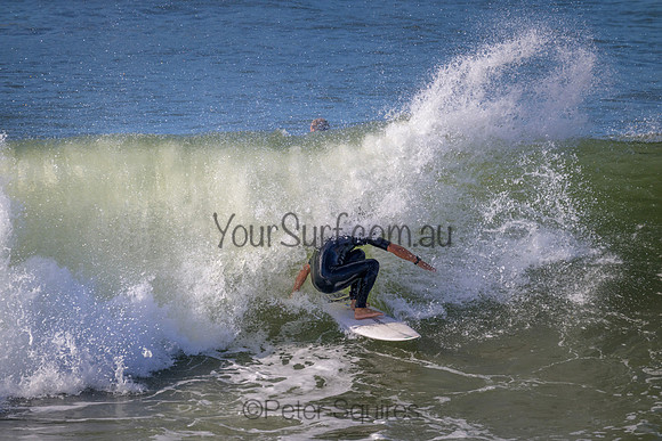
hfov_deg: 3.6
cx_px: 331
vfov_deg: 2.4
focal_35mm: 580
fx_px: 10668
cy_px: 220
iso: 900
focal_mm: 580
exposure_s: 1/2000
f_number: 11
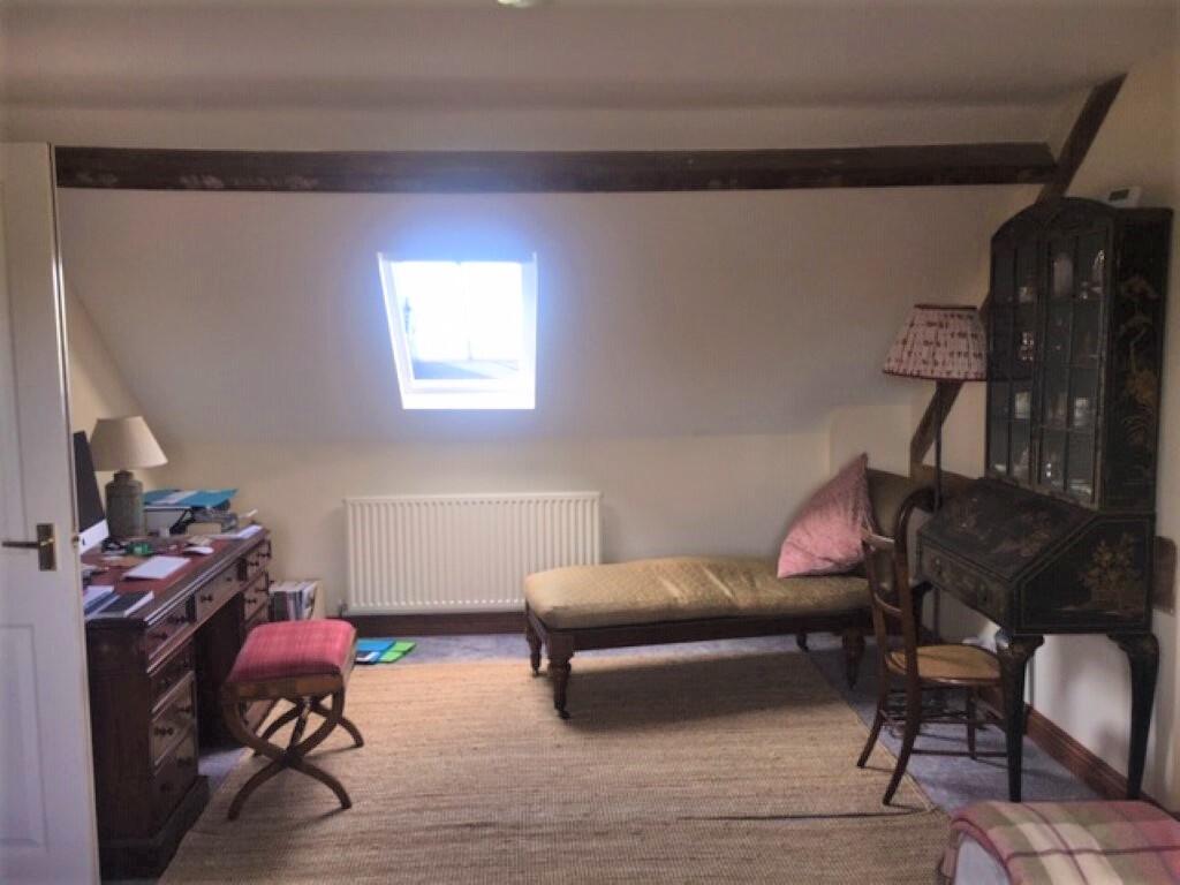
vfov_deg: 48.2
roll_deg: +0.5
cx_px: 590
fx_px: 989
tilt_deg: -7.3
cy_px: 442
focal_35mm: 29
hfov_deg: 61.7
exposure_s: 1/40
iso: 25
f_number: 2.2
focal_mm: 4.15
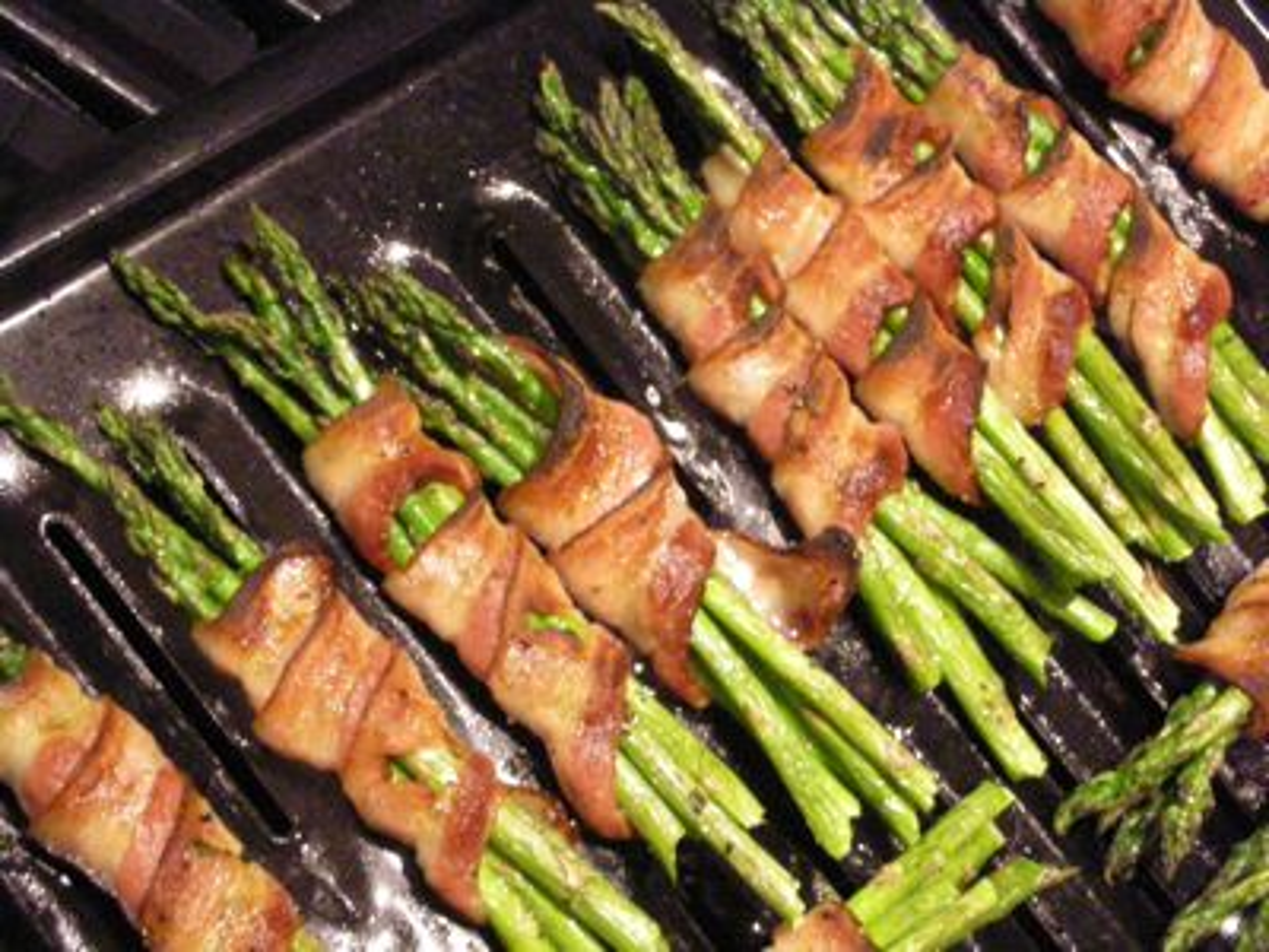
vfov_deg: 24.0
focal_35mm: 61
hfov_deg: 31.7
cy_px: 476
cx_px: 634
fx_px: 2236
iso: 800
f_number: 3.7
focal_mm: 10.1
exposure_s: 1/3.5
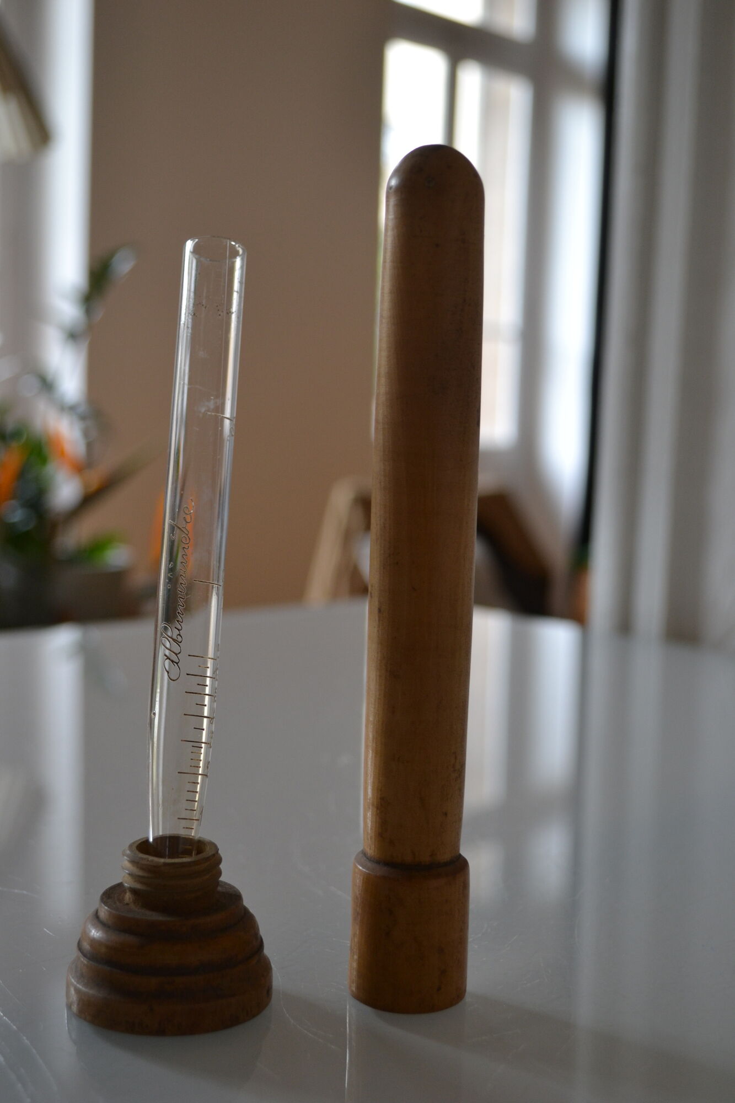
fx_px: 1470
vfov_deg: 41.1
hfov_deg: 28.1
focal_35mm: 48
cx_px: 368
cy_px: 552
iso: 400
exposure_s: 1/60
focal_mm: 32
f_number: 4.8
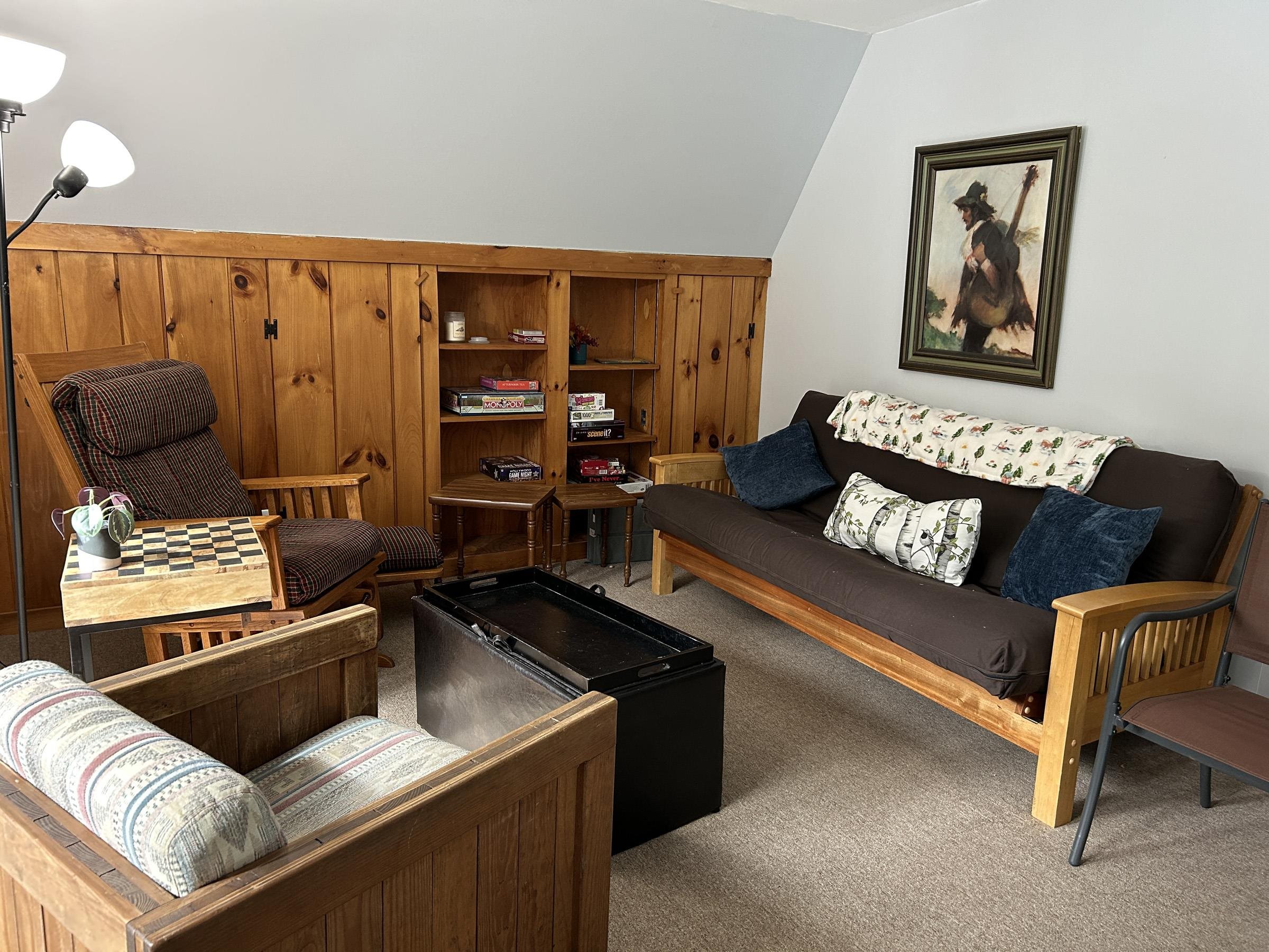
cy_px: 476
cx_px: 634
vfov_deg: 53.1
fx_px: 953
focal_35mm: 26
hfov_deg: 67.3
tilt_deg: -11.8
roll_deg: -0.9
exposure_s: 1/60
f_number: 1.5
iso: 160
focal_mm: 5.7
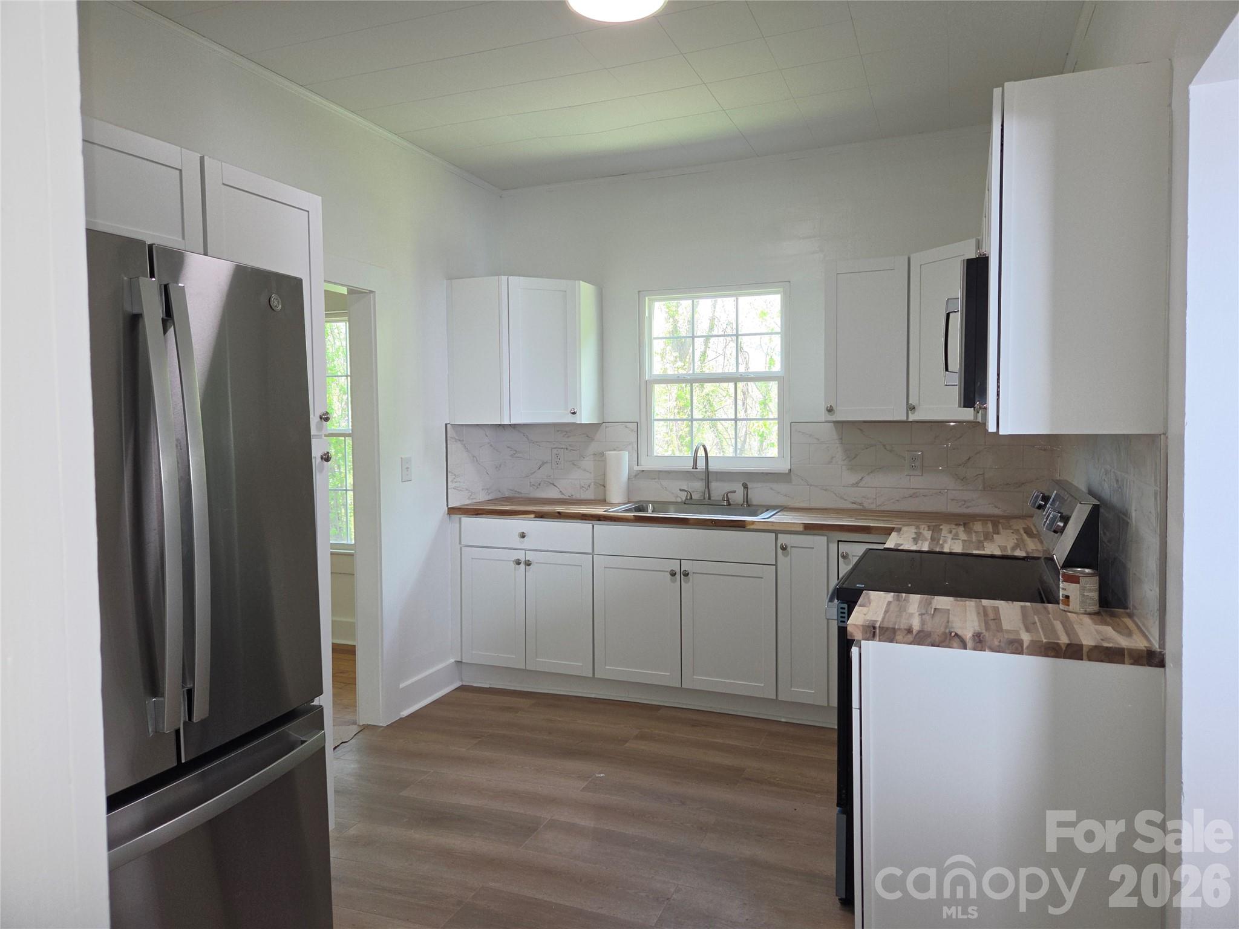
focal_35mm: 23
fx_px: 823
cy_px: 464
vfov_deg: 58.9
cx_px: 620
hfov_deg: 73.9
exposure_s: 1/60
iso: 40
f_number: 1.8
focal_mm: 5.4
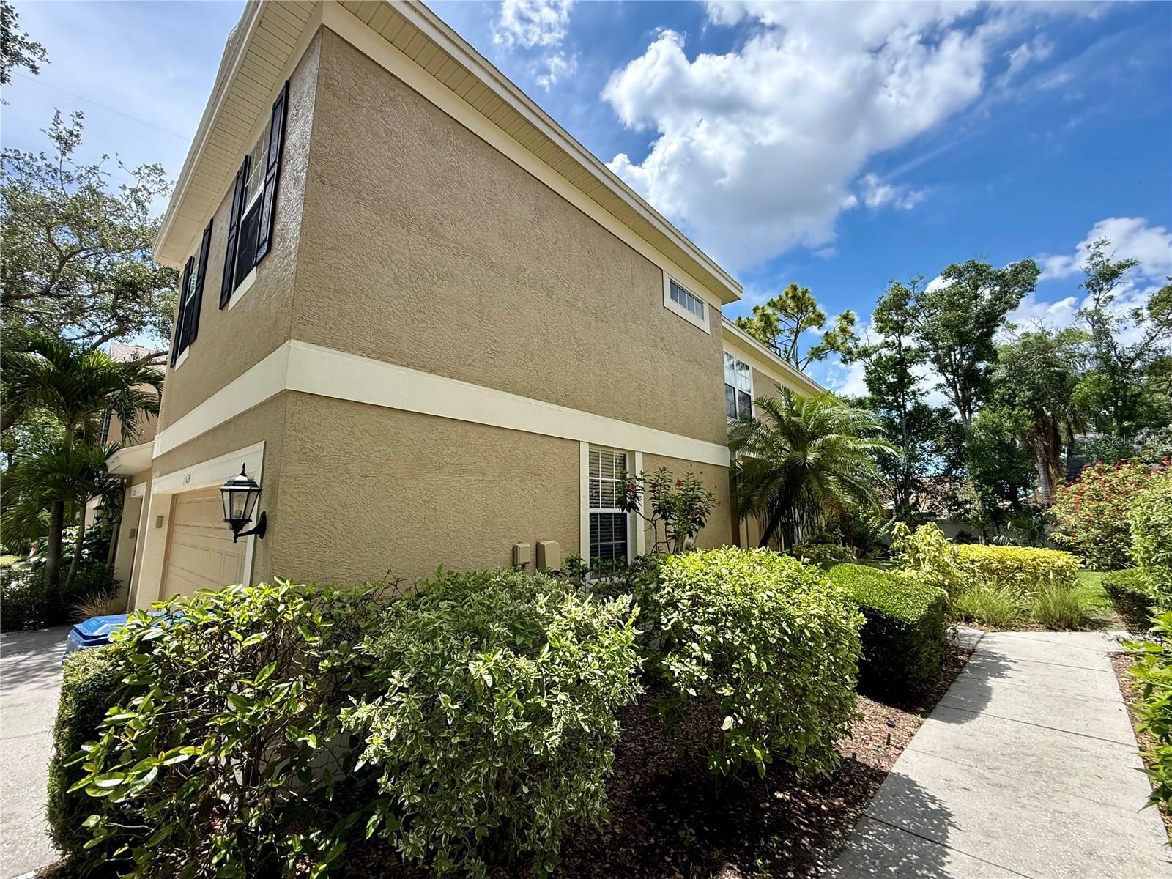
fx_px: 474
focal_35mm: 14
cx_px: 586
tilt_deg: +9.7
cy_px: 440
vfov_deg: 85.7
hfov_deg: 102.1
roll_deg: -0.1
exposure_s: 1/970
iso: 50
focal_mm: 2.22
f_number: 2.2
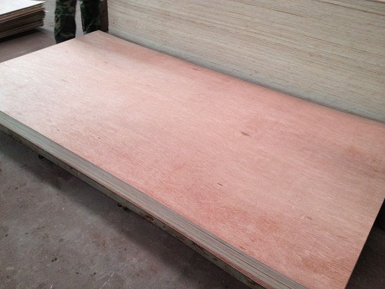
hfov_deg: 52.6
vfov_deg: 40.7
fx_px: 389
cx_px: 192
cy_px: 144
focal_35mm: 35
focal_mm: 4.28
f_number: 2.4
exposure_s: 1/20
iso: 160
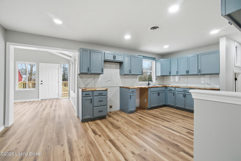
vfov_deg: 77.4
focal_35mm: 15
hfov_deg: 100.4
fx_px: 100
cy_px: 80
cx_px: 120
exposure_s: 1/100
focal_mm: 10
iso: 400
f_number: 11
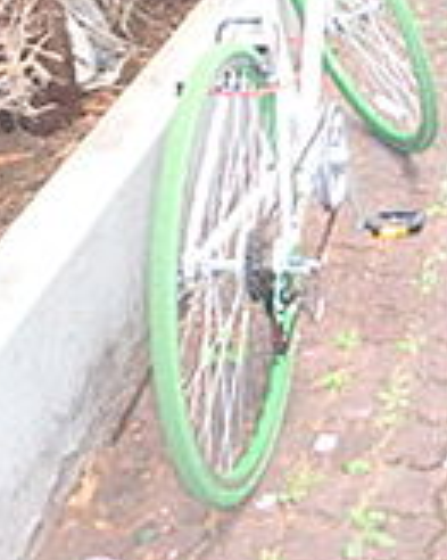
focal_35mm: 80
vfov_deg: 22.4
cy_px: -72
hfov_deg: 16.4
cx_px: 778
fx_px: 1324
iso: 400
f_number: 3.5
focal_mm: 3.7
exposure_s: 1/30
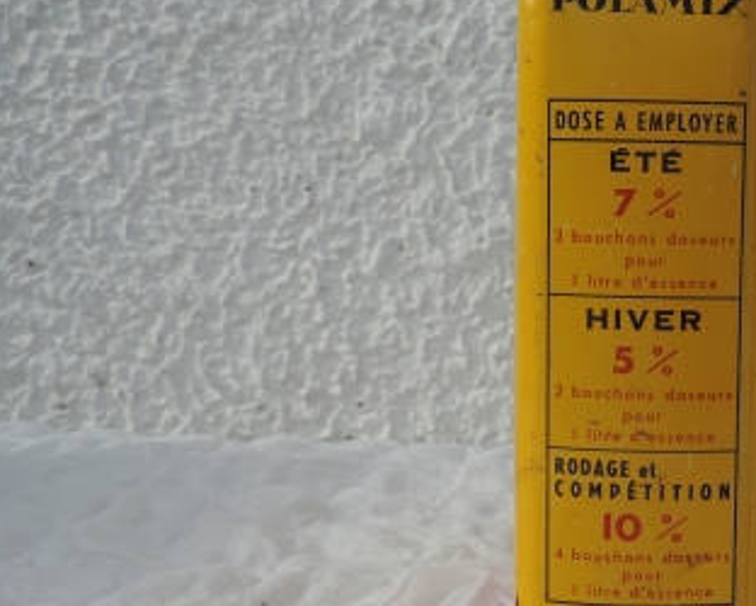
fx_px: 1007
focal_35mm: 45
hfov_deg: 37.7
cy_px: 298
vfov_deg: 33.5
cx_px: 717
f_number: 3
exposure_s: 1/1250
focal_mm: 4.3
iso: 80
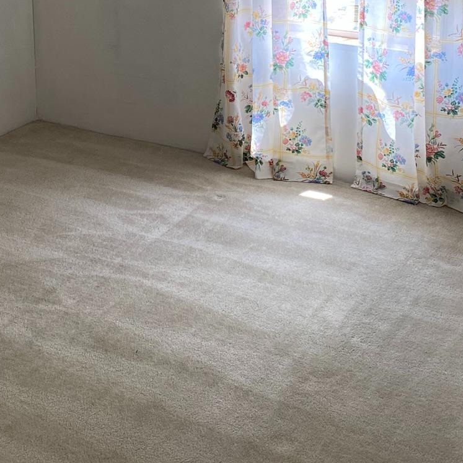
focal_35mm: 63
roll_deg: +0.5
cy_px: 29
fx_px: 953
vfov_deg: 26.2
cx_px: 164
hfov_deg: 27.2
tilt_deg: -14.4
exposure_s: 1/120
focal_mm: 4.25
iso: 100
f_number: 1.8
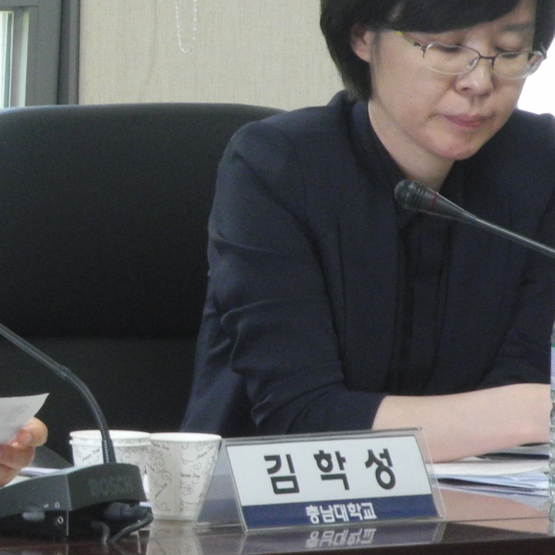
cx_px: -292
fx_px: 10630
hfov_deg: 3.0
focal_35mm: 586
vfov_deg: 3.0
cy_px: 237
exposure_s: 1/31.7
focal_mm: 42.6
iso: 400
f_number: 5.6
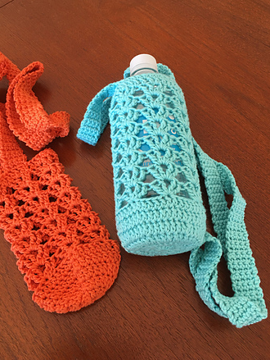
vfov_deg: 55.2
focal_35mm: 33
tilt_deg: -62.3
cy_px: 166
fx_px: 343
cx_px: 118
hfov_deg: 42.9
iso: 50
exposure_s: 1/33
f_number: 2.2
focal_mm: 4.15
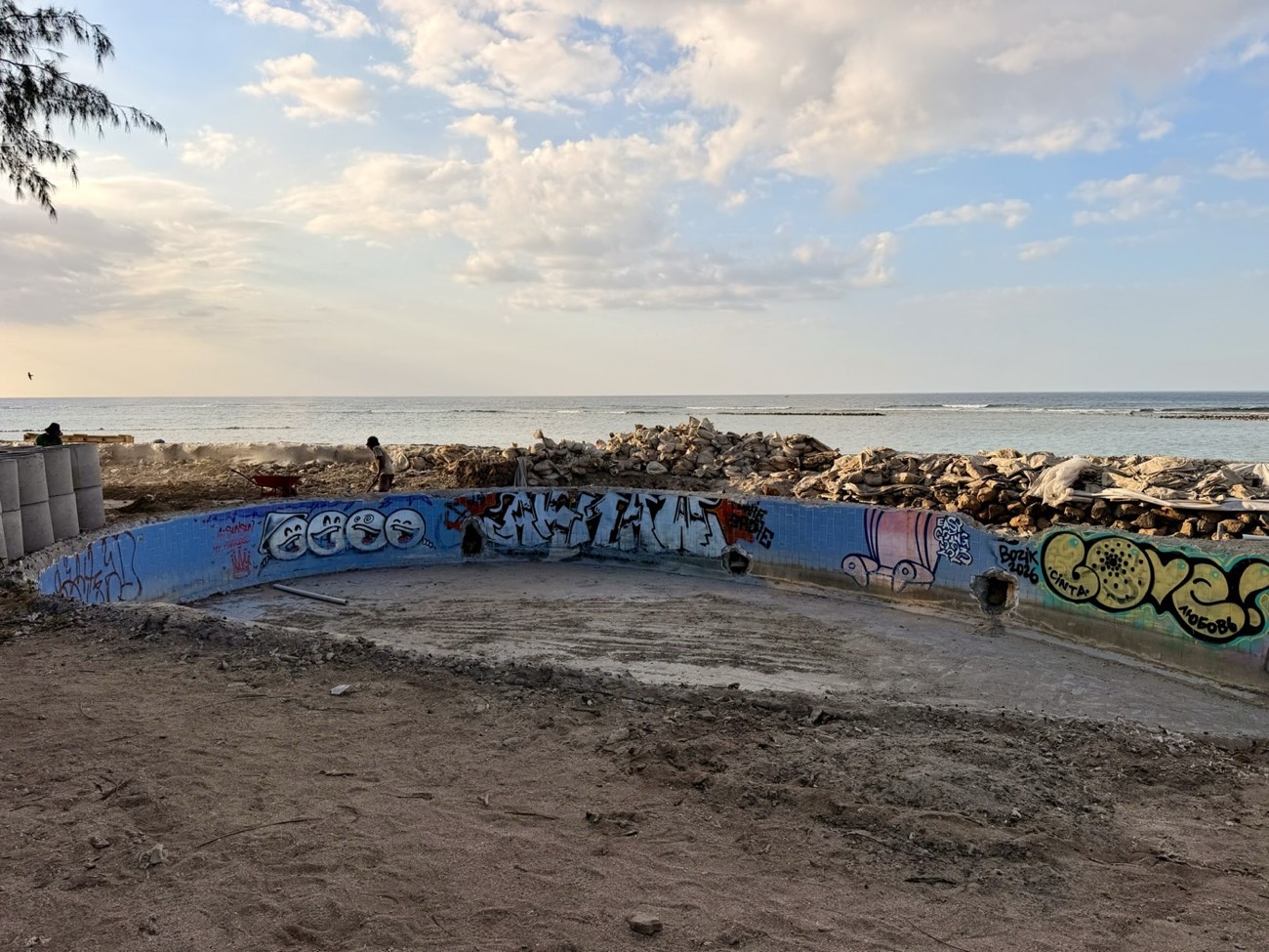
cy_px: 476
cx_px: 634
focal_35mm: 24
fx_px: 880
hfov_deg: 71.6
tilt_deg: -5.1
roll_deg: +0.1
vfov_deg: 56.8
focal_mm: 6.76
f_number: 1.78
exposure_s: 1/2703
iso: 80
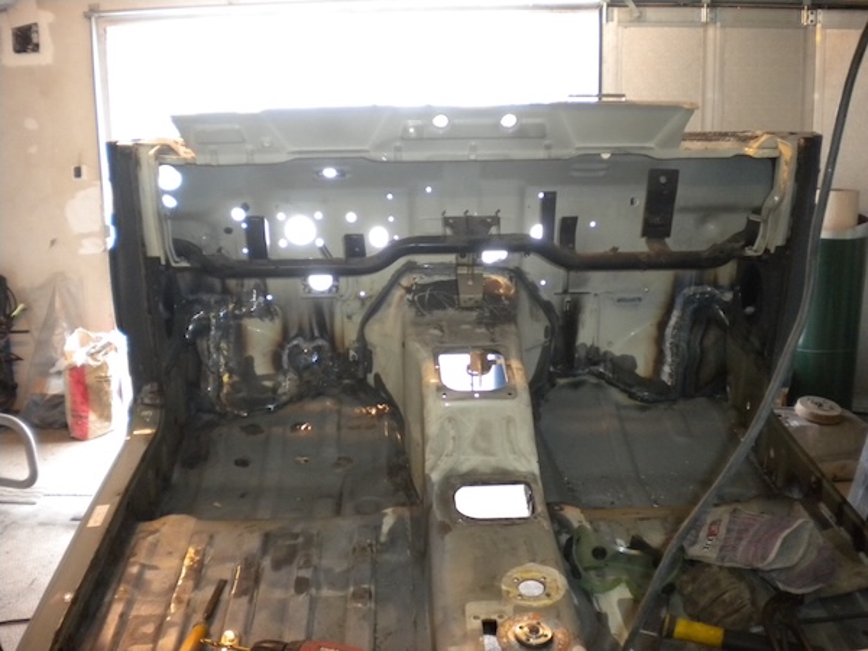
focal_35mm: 35
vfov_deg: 40.7
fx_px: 878
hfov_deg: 52.6
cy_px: 326
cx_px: 434
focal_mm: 6.3
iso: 400
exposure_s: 1/31
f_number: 3.1
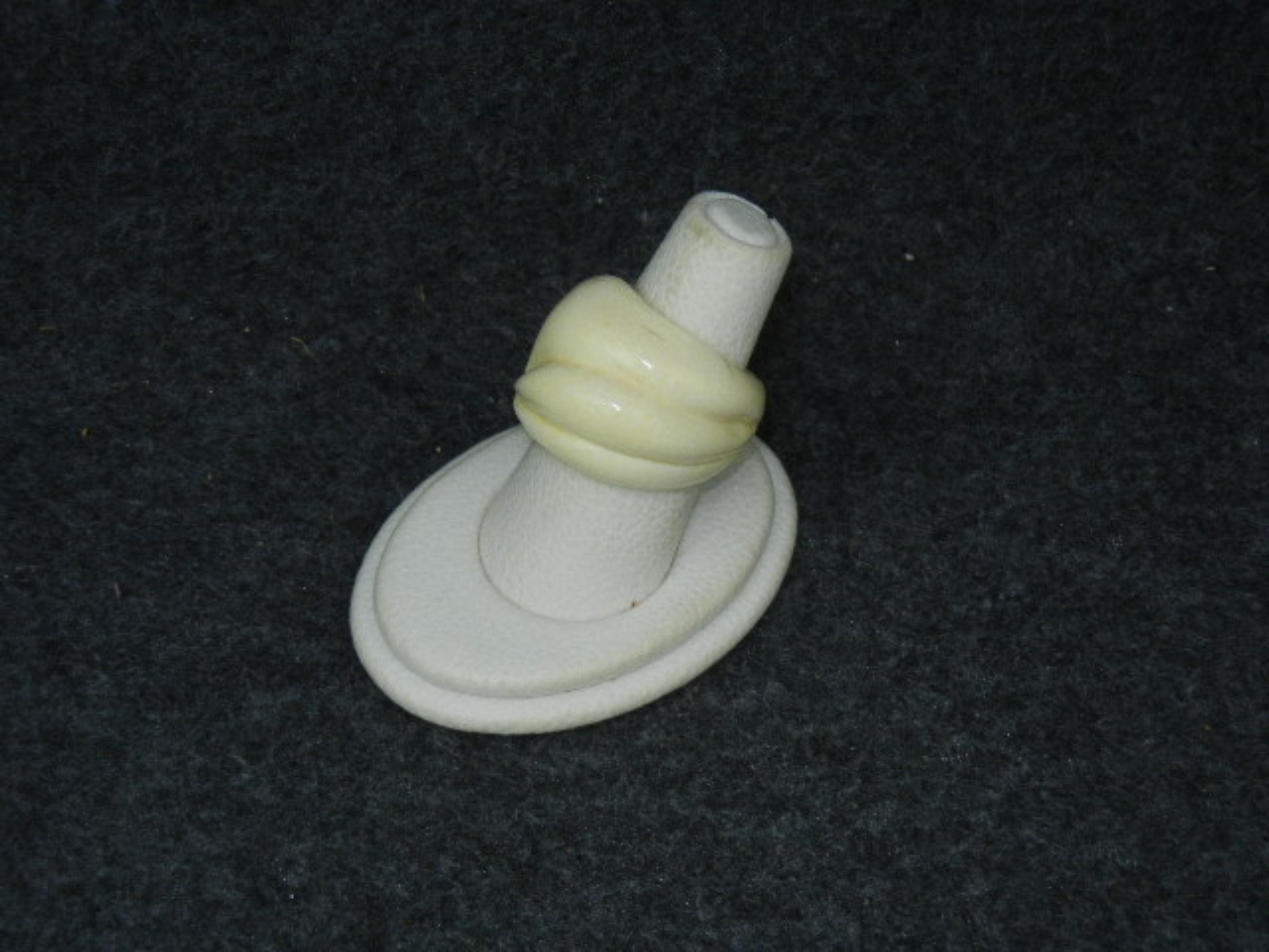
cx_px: 634
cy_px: 476
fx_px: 3263
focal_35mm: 89
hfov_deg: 22.0
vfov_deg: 16.6
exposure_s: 1/30
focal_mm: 16
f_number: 4.4
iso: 335
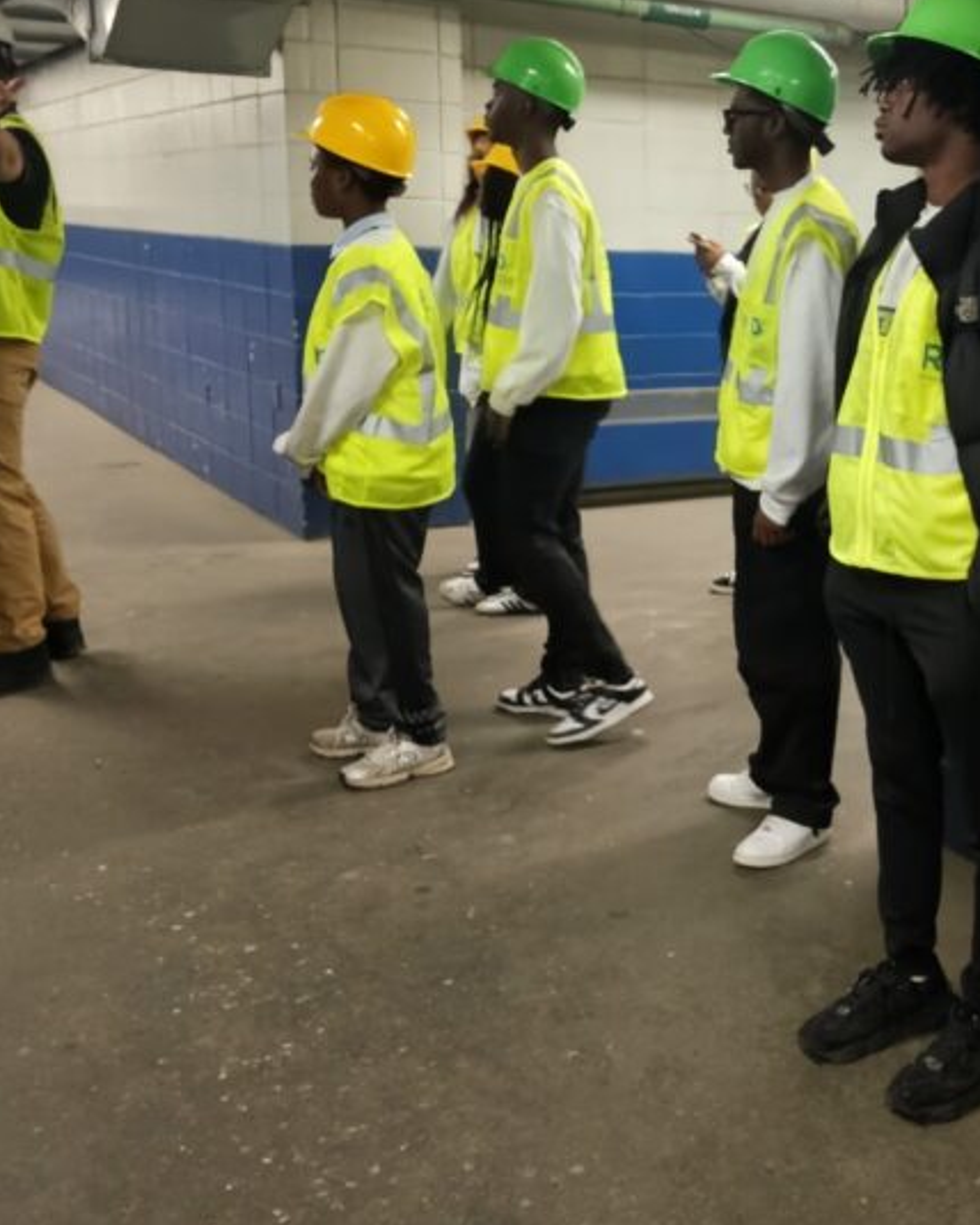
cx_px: 1024
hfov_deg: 31.7
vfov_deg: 42.6
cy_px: 463
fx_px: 1559
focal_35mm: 43
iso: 500
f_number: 1.7
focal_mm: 6.3
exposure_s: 1/30
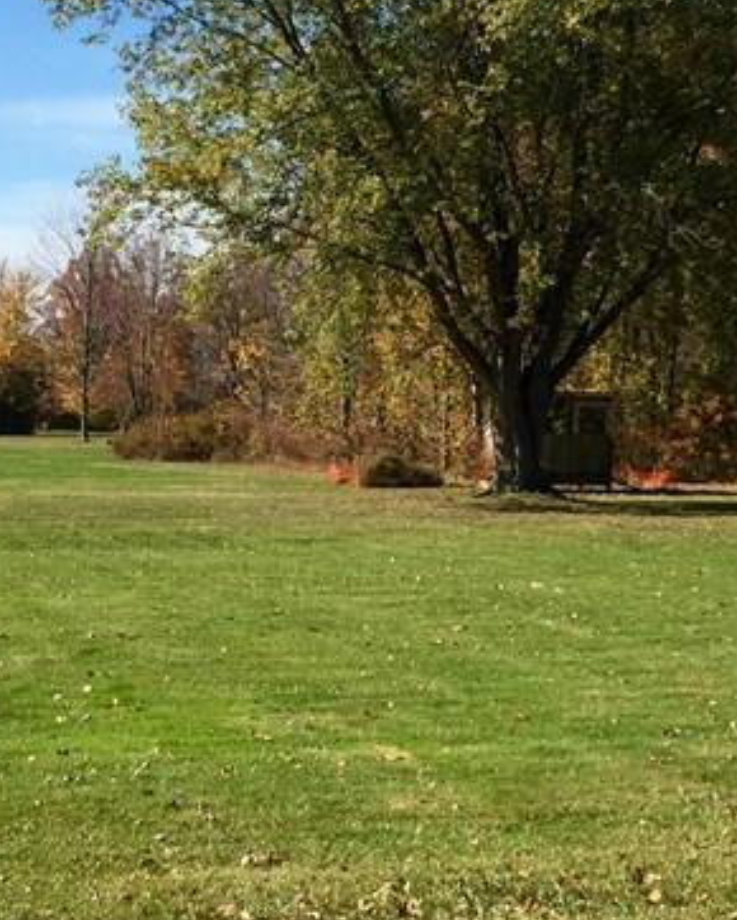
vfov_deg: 23.8
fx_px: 2179
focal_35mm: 80
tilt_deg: -1.5
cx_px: 295
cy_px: 455
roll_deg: -0.8
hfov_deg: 19.2
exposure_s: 1/1721
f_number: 2.2
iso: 32
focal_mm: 4.15
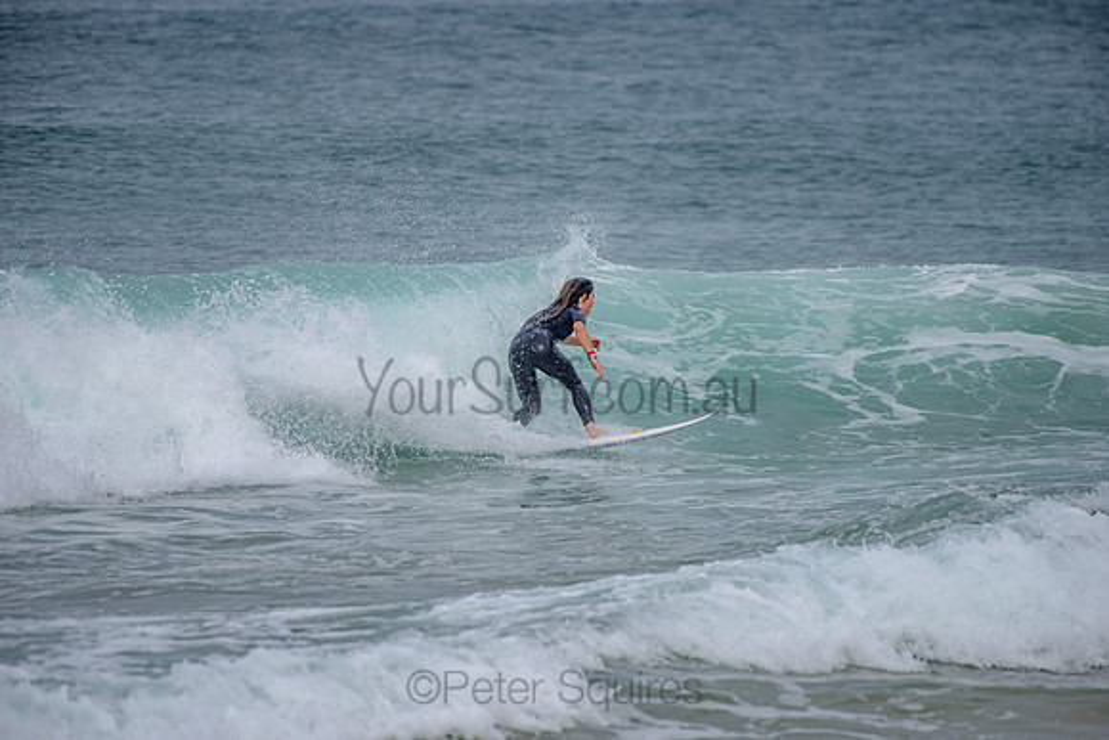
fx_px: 15406
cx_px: 554
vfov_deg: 2.8
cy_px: 370
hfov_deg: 4.1
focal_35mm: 500
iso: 200
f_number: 5.6
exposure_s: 1/2000
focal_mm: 500
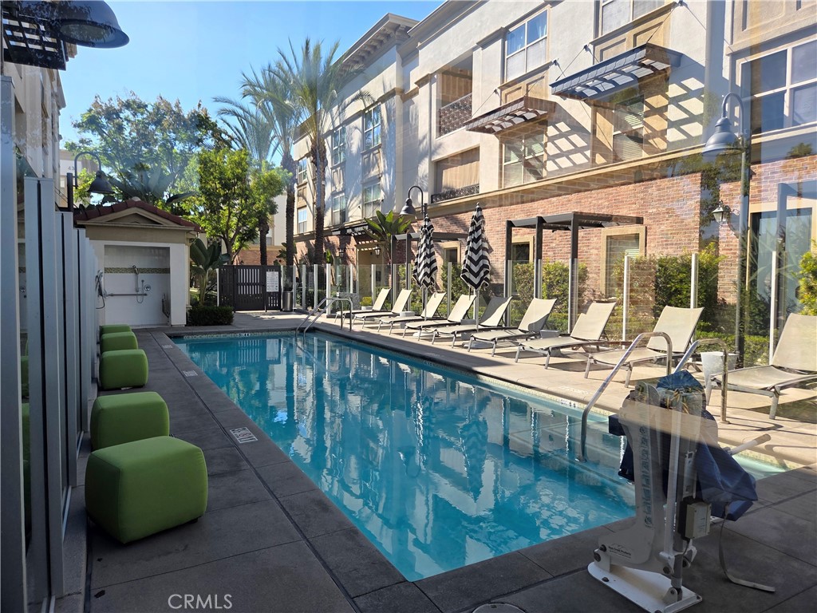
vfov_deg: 58.9
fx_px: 543
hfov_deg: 73.9
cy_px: 306
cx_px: 408
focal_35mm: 23
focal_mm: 5.4
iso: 80
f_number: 1.8
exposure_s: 1/2593
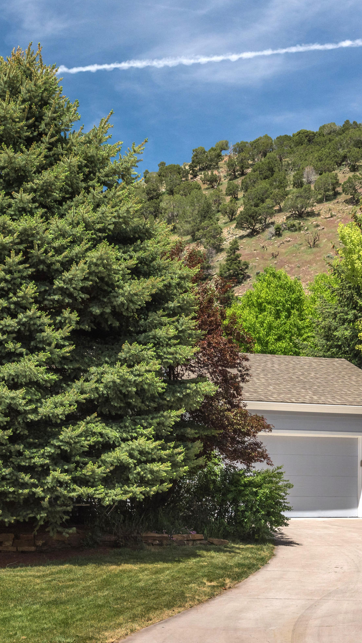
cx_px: 127
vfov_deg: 31.4
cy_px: 322
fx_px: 1144
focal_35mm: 67
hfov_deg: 17.9
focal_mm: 42
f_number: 7.1
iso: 400
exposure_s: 1/1250
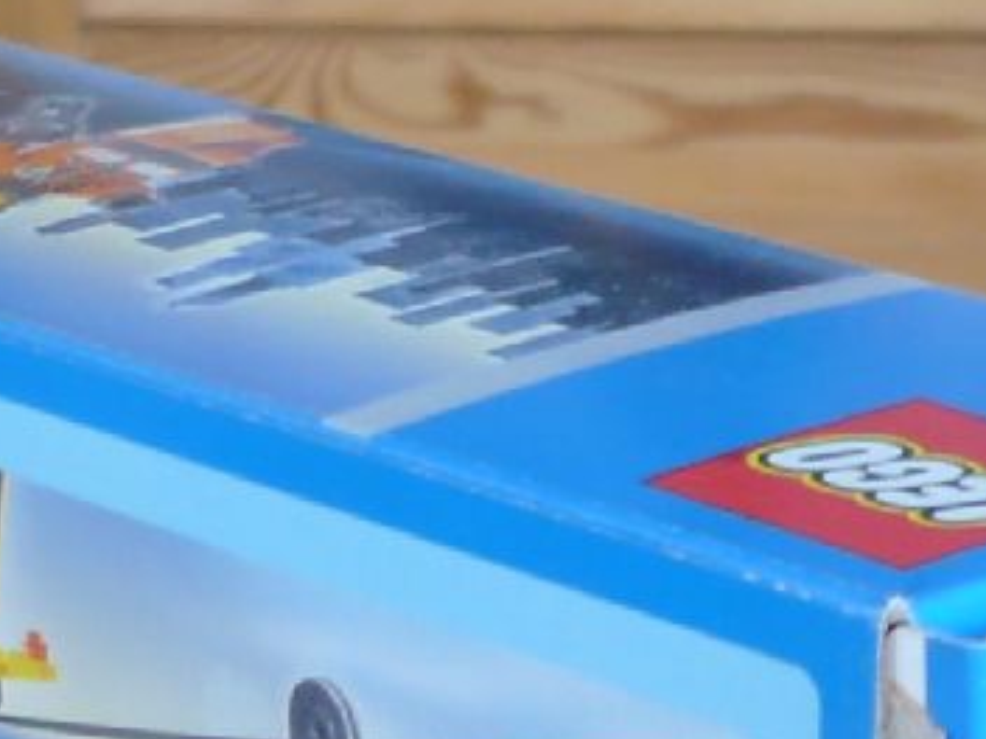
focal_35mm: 196
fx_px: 5583
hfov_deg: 10.1
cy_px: 1226
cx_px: 564
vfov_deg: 7.4
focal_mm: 5.8
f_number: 2.8
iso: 100
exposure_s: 1/15
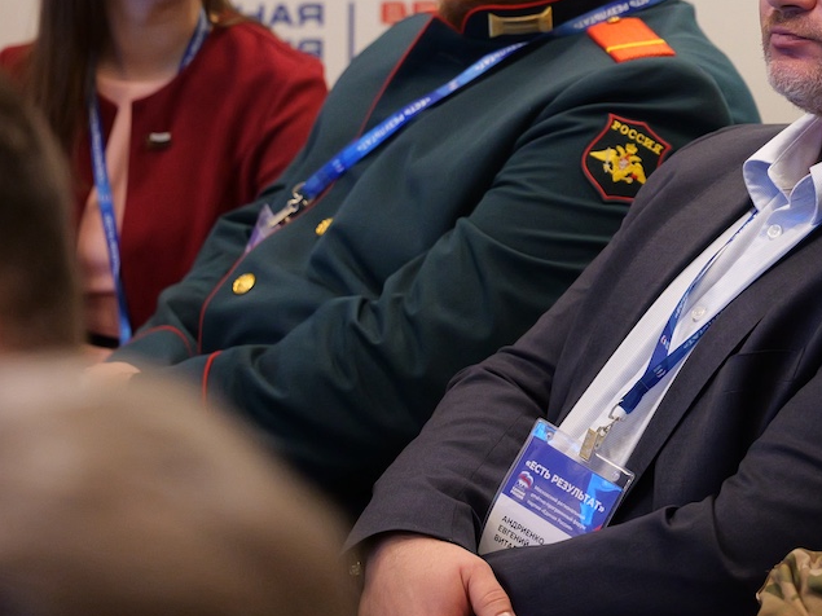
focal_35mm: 159
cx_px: 823
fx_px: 3775
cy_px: 60
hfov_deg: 12.3
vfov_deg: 9.3
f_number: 3.2
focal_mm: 70
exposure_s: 1/400
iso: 5000
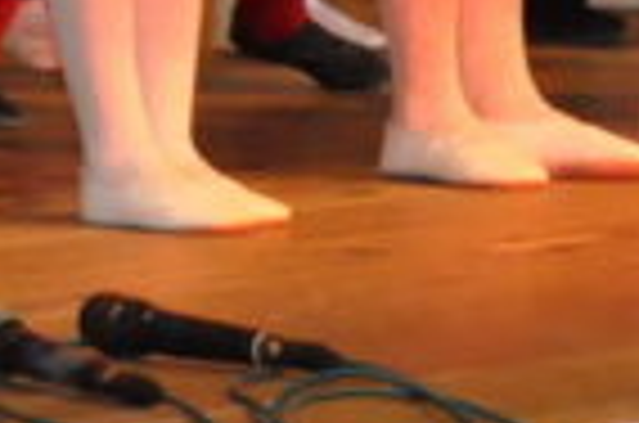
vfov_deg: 3.7
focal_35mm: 368
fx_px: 6517
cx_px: -292
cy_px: -572
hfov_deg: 5.6
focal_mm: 34
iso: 3200
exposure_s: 1/100
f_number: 5.6
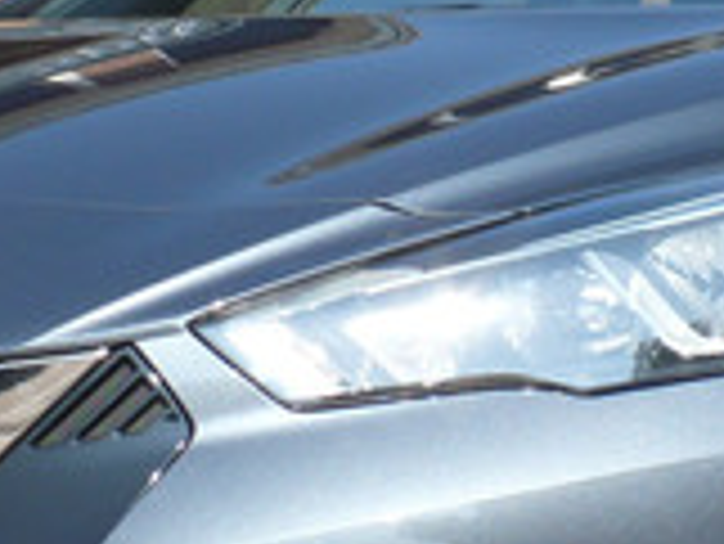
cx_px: 603
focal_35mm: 147
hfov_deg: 13.3
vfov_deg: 10.1
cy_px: 261
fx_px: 3077
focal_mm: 6.1
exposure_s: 1/800
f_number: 2.8
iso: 100
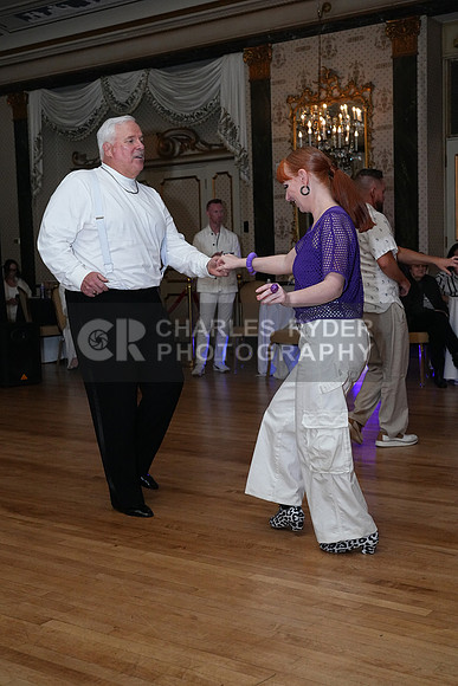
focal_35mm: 44
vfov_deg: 44.5
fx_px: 839
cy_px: 343
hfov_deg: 30.5
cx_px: 229
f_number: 5.6
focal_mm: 44
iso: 5000
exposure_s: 1/200
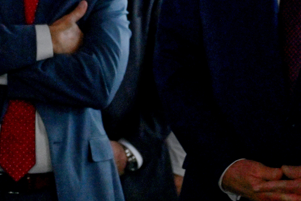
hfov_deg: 10.6
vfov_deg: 6.9
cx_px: 80
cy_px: -171
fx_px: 1622
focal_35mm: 194
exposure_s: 1/125
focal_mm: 45
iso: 2000
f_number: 2.8
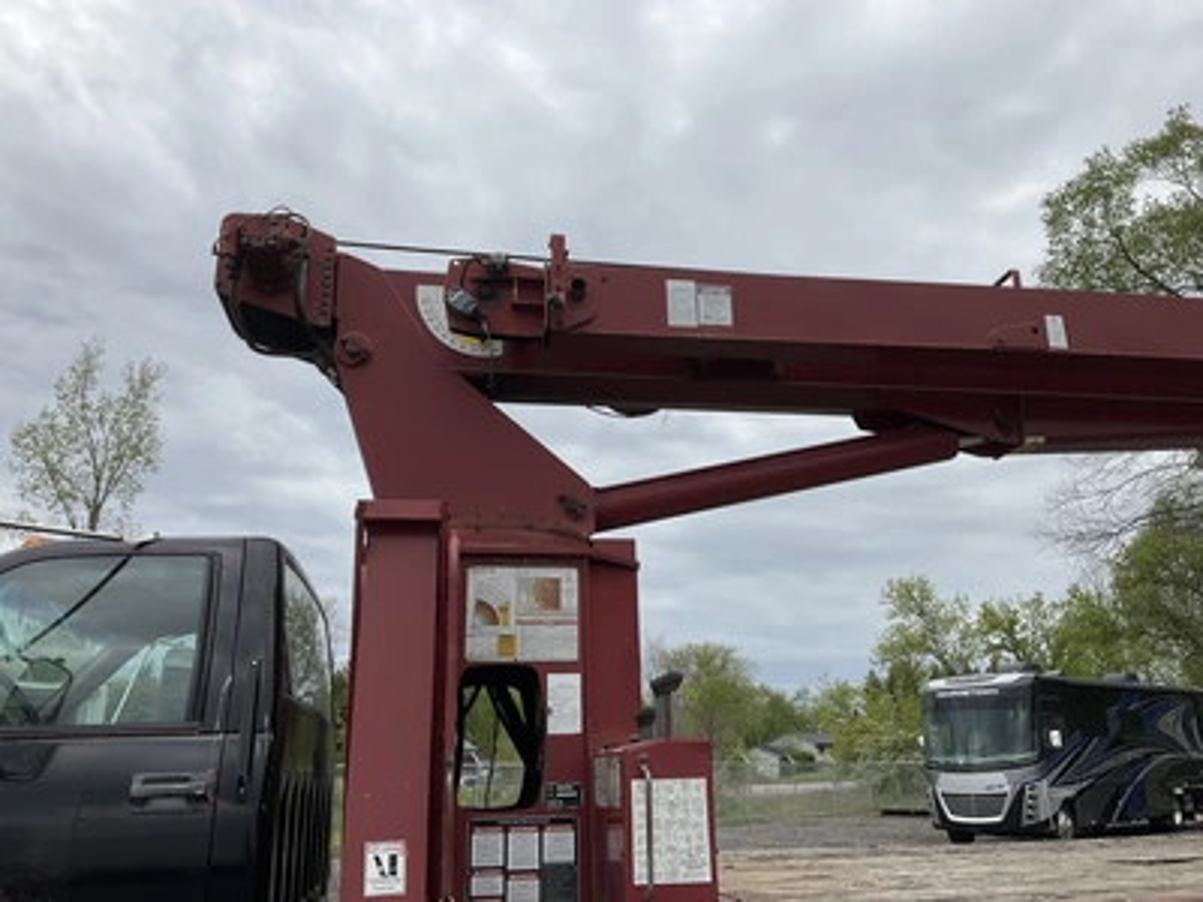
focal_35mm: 29
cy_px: 451
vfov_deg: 48.2
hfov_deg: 61.7
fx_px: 1008
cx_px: 602
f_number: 1.8
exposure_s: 1/2058
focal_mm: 3
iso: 25
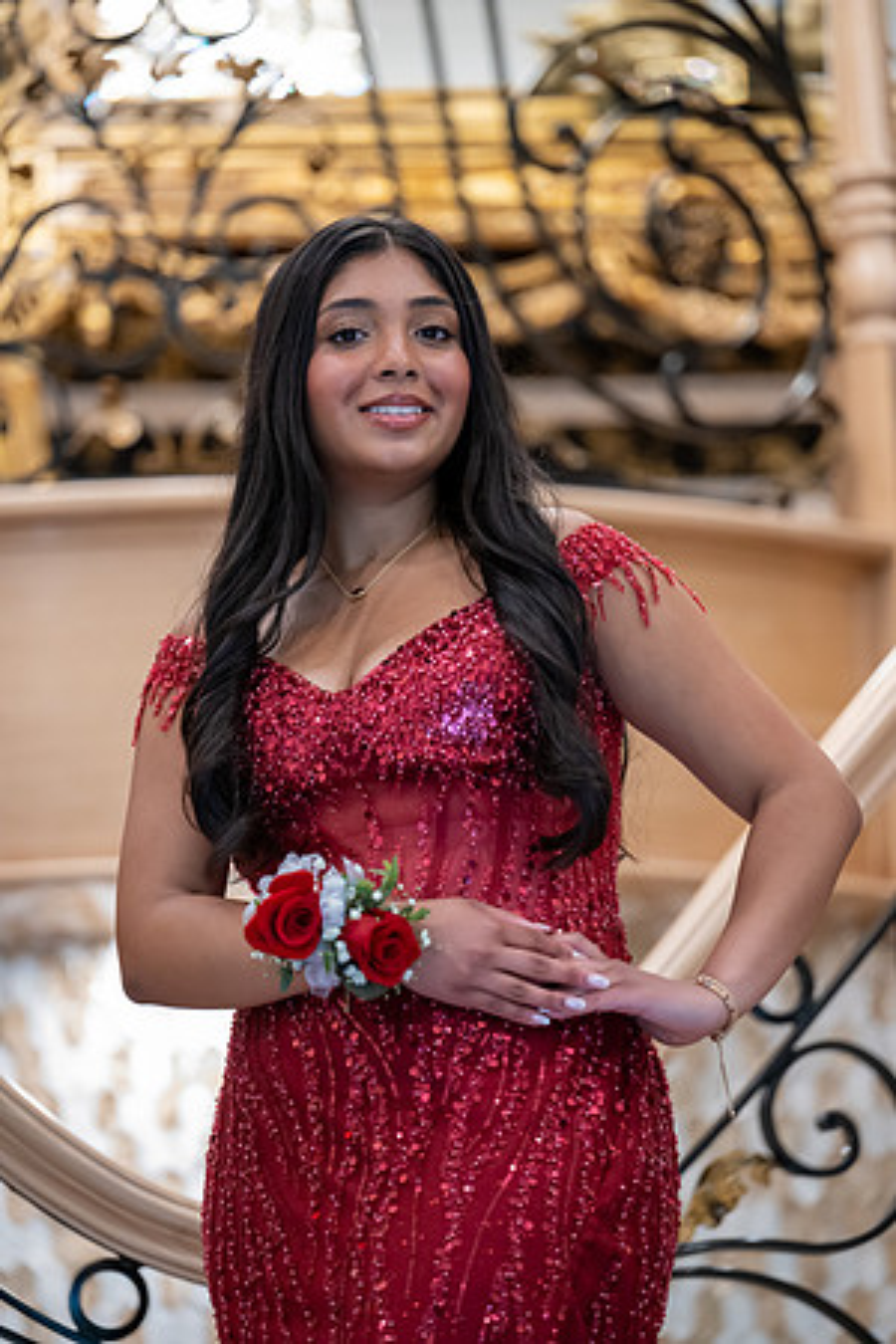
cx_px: 448
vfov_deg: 13.7
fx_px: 5600
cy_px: 672
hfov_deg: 9.1
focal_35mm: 150
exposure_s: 1/400
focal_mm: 150
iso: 3200
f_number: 2.8
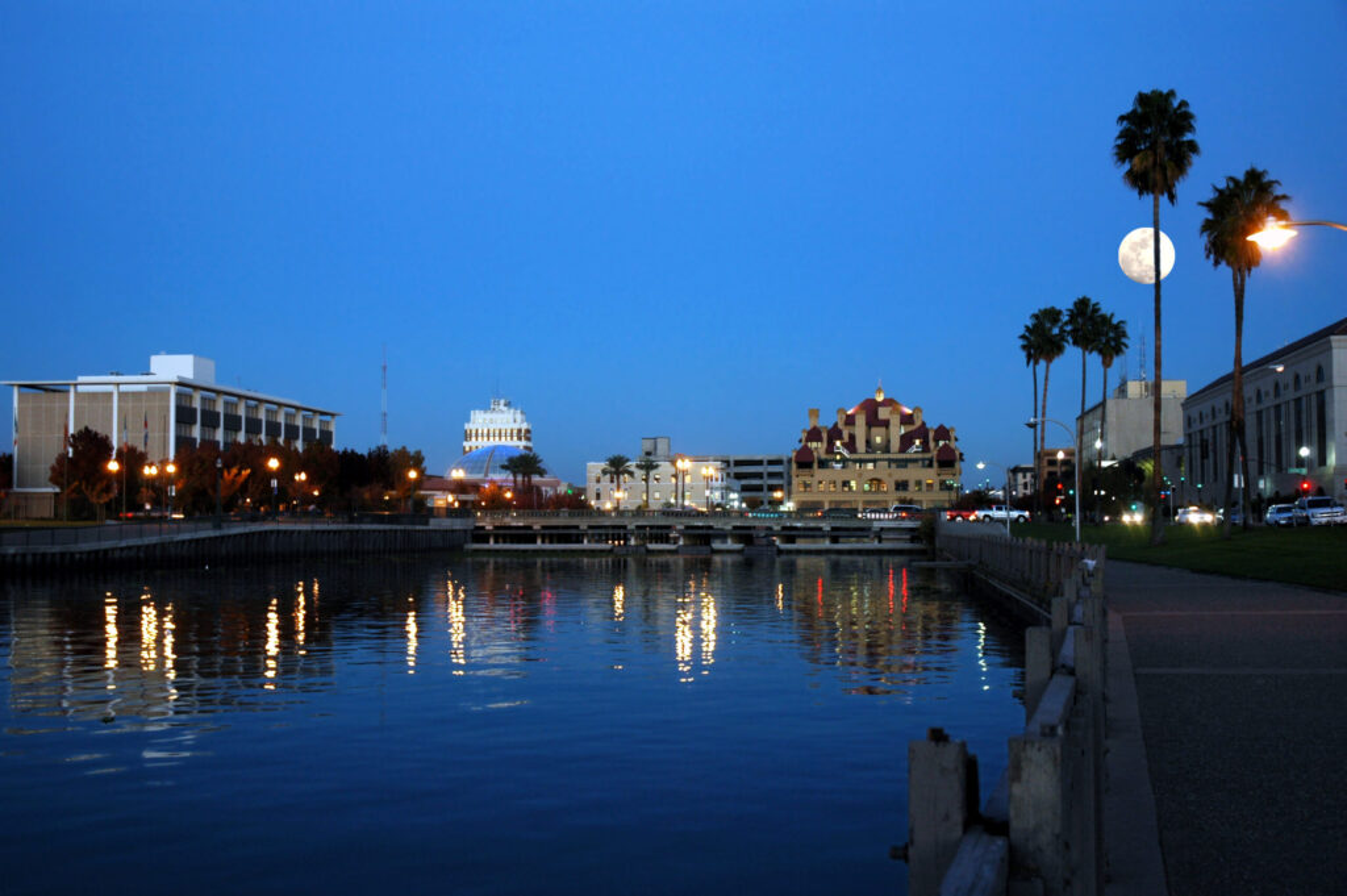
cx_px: 674
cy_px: 448
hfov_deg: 45.0
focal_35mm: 44
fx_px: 1626
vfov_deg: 30.8
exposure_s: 1/10
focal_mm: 29
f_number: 4
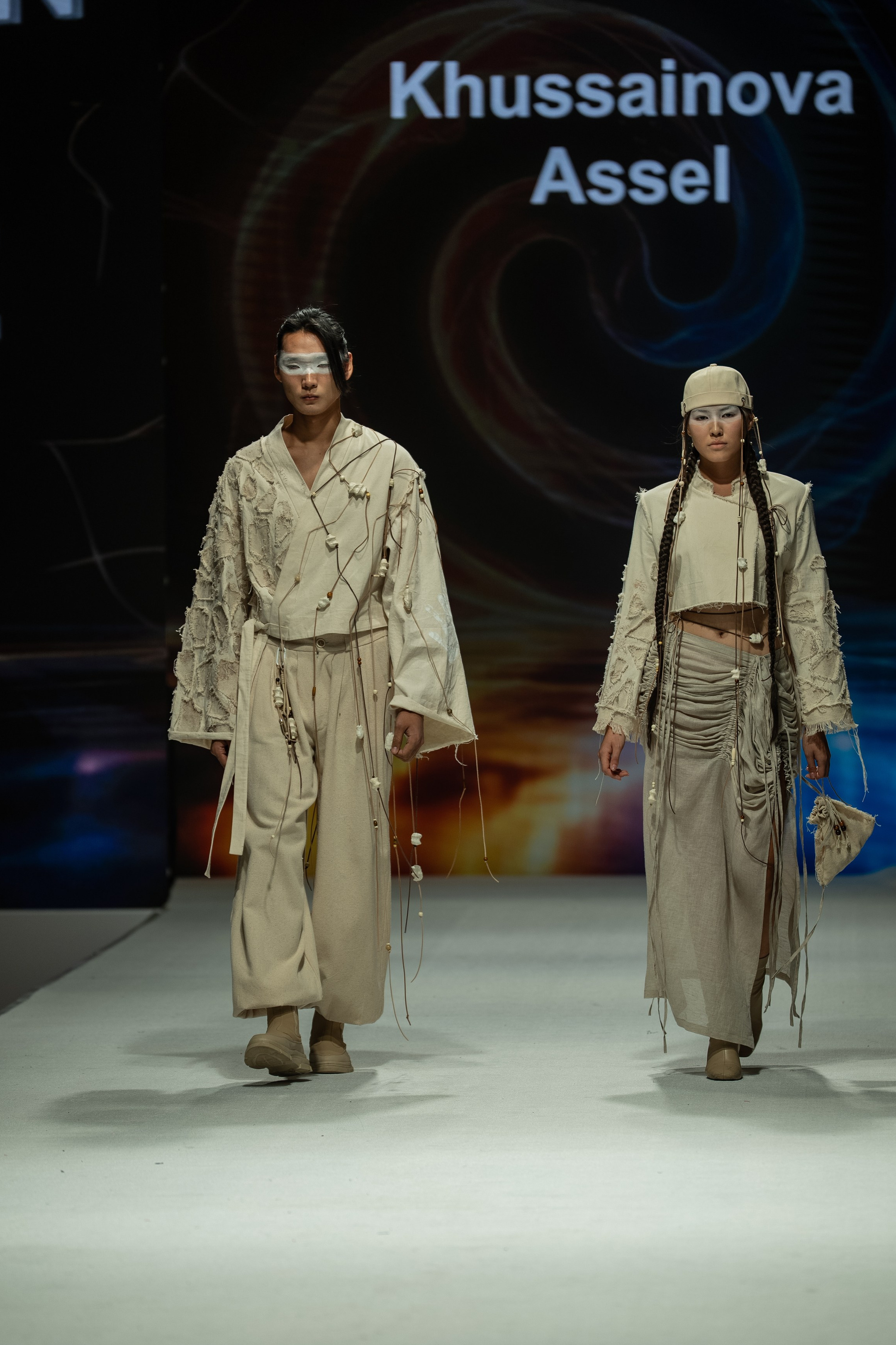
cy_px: 746
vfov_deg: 8.7
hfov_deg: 5.8
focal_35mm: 237
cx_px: 504
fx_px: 8849
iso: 200
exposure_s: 1/250
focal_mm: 200
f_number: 3.2
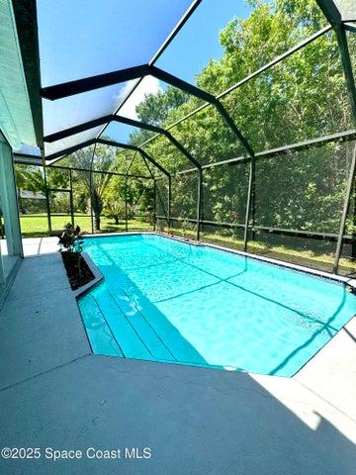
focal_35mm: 14
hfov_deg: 85.7
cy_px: 238
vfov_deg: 102.1
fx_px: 192
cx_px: 178
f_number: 2.2
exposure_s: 1/1256
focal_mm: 2.22
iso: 50
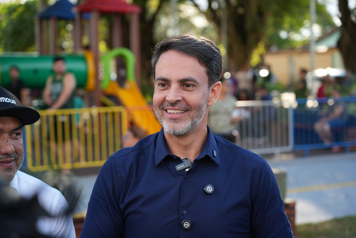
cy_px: 119
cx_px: 178
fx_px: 761
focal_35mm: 77
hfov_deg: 26.3
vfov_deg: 17.7
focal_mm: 77
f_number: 4
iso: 320
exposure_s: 1/400
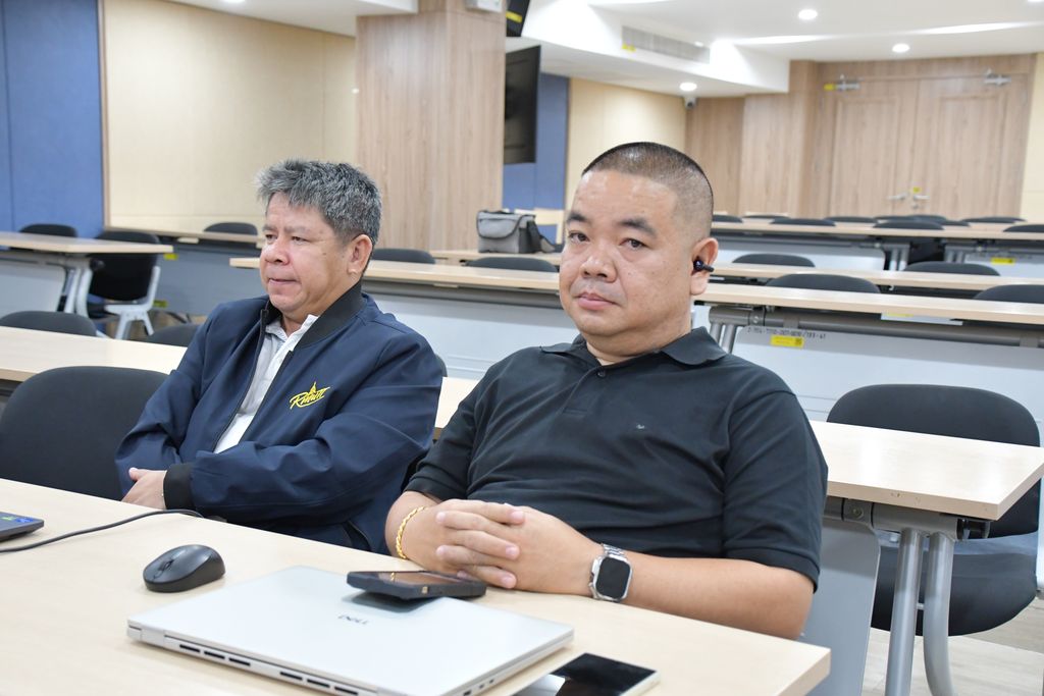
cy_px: 348
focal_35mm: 45
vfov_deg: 29.9
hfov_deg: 43.6
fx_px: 1305
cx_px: 522
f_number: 4
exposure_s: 1/100
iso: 3200
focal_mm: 30
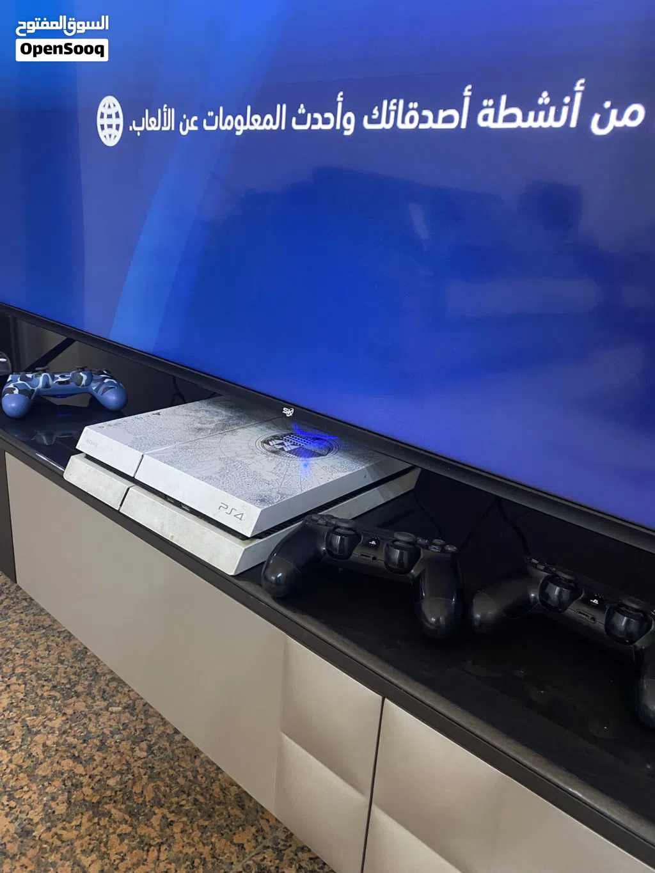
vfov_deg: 67.3
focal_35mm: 26
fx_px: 656
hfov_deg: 53.1
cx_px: 328
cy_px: 436
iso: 500
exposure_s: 1/25
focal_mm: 4.25
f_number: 1.8
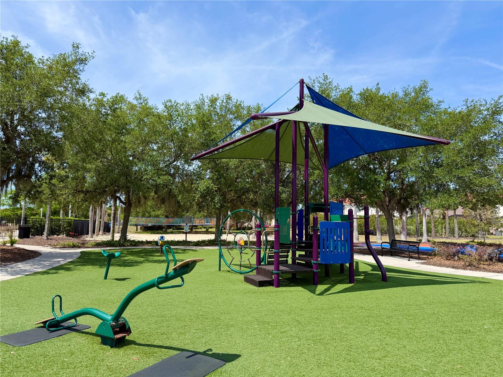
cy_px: 188
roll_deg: +0.4
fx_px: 349
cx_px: 252
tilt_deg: +3.9
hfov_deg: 71.6
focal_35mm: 24
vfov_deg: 56.8
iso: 100
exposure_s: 1/2445
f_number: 1.78
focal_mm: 6.76
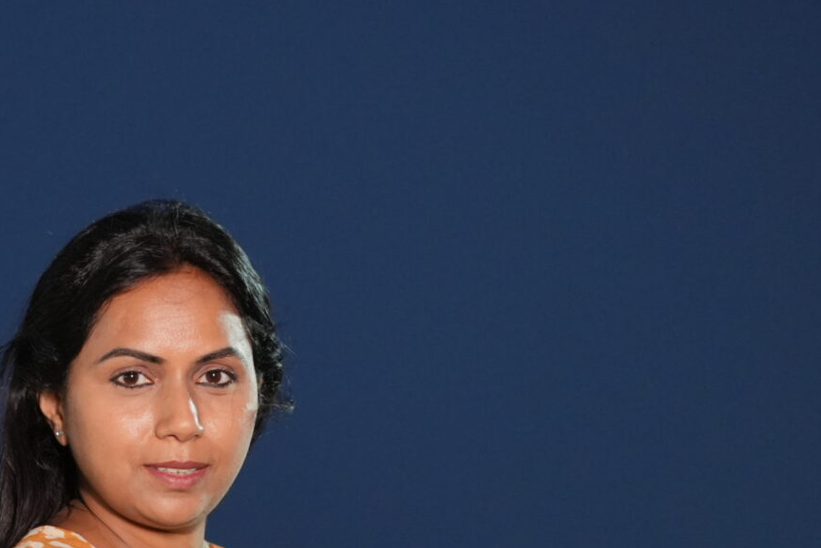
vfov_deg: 8.3
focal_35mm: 163
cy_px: 701
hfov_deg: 12.5
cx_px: 134
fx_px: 3717
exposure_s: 1/100
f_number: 2
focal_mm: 55
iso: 1600
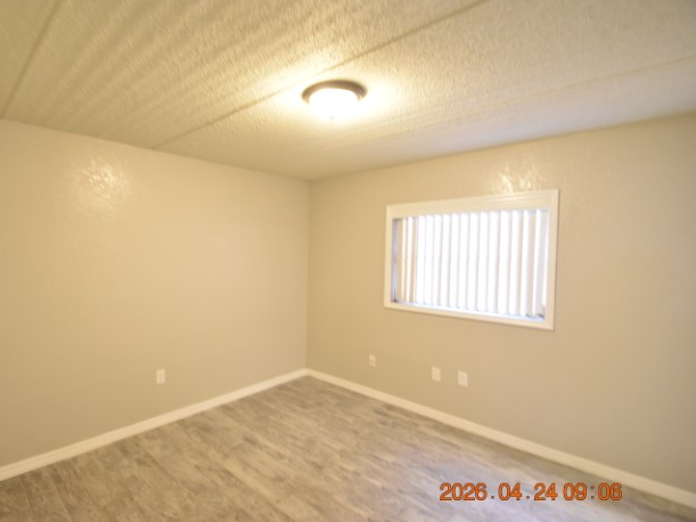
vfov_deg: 74.7
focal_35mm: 17
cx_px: 289
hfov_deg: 90.2
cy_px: 260
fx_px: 342
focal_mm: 10
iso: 800
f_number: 3.5
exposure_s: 1/10
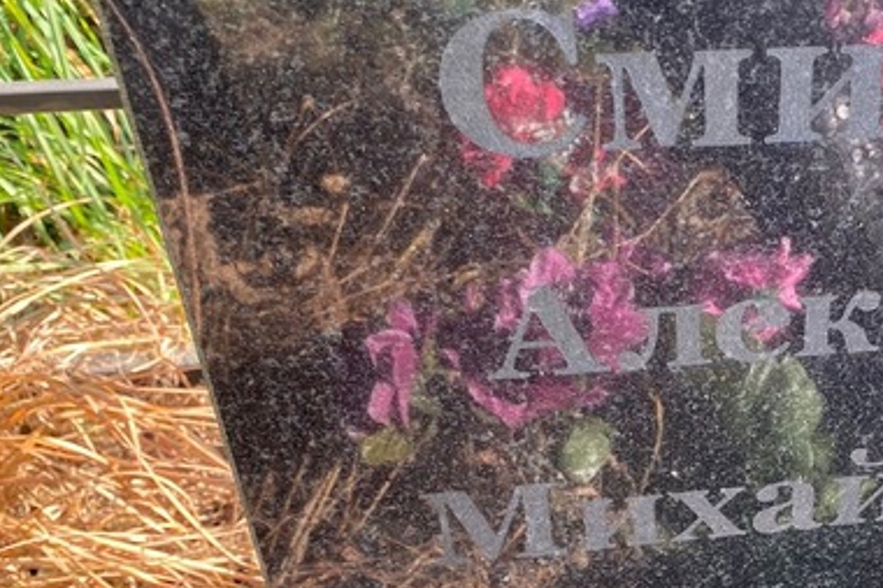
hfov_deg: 32.6
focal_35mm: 57
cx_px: 853
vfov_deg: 23.6
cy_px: 416
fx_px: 1397
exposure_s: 1/188
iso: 32
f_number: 1.8
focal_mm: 4.25
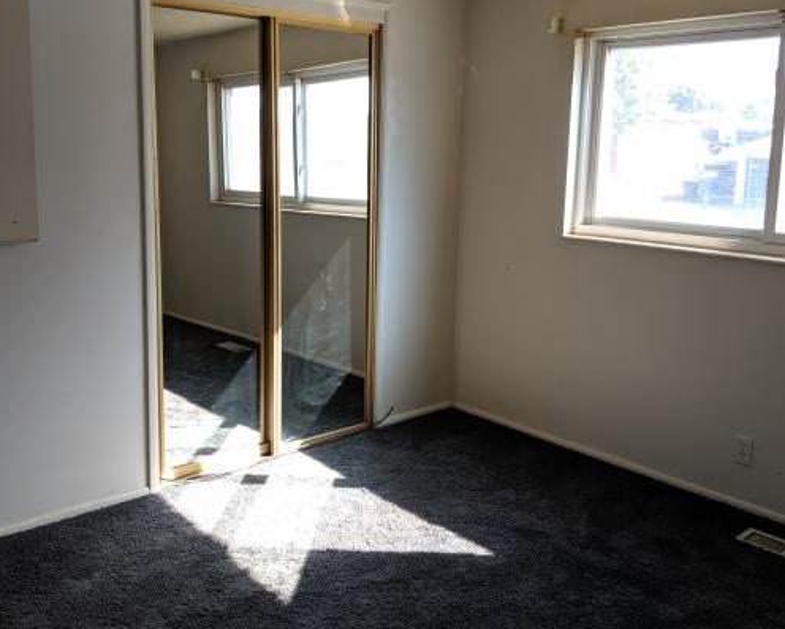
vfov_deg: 43.3
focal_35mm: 34
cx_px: 339
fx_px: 790
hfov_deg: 52.7
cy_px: 274
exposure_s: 1/125
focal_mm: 4.44
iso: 52
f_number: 1.8
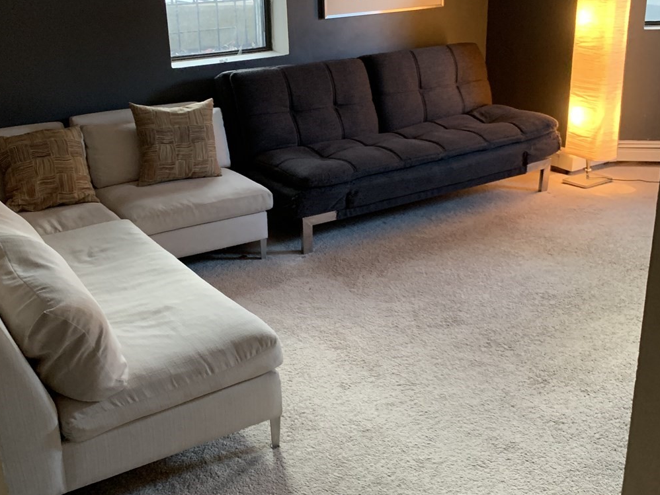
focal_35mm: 40
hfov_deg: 46.7
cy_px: 208
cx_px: 288
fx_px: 763
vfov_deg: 35.9
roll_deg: +2.4
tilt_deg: -17.2
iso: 400
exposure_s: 1/40
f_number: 1.8
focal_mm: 4.25
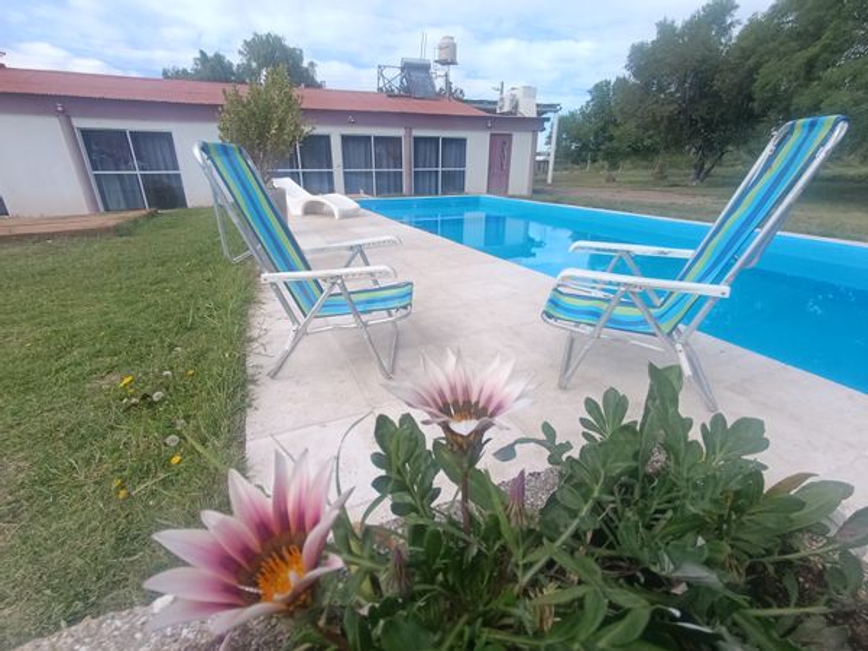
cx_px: 434
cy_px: 326
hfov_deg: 94.5
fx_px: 401
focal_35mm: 16
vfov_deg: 78.1
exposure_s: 1/753
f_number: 2.2
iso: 50
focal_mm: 1.65
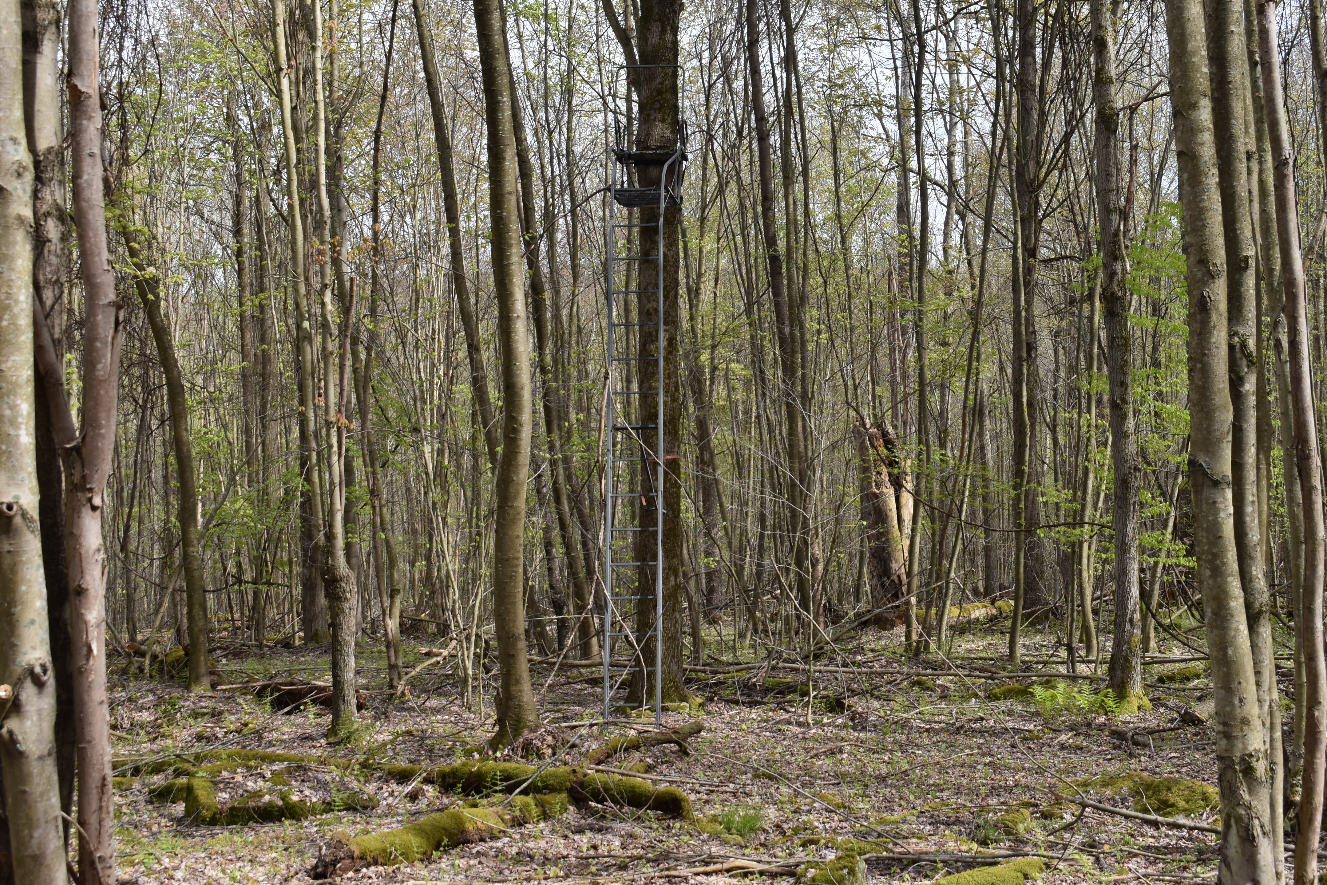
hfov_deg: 39.6
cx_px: 681
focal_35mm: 50
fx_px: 1843
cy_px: 434
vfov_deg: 27.0
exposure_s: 1/250
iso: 320
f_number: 8
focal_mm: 32
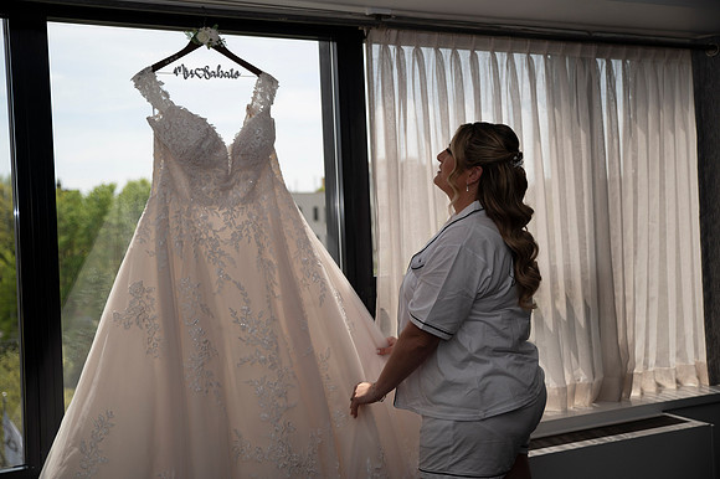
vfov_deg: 28.0
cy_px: 240
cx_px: 360
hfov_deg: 41.1
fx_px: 959
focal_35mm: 48
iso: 400
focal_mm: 48
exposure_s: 1/3200
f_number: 2.8
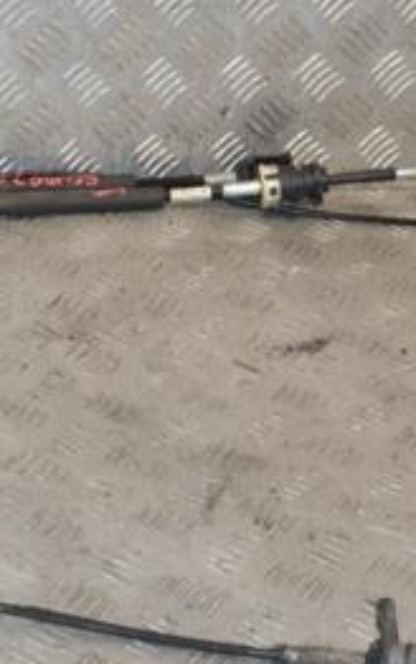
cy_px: 416
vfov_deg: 21.2
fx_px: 1776
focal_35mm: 98
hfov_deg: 13.1
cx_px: -51
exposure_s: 1/200
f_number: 5
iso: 800
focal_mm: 28
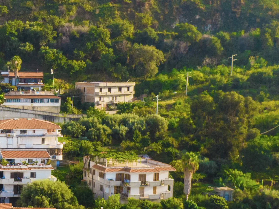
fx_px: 637
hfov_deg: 22.5
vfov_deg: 18.6
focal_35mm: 79
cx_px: -70
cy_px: 145
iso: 100
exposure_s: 1/100
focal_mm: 4.39
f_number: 2.8
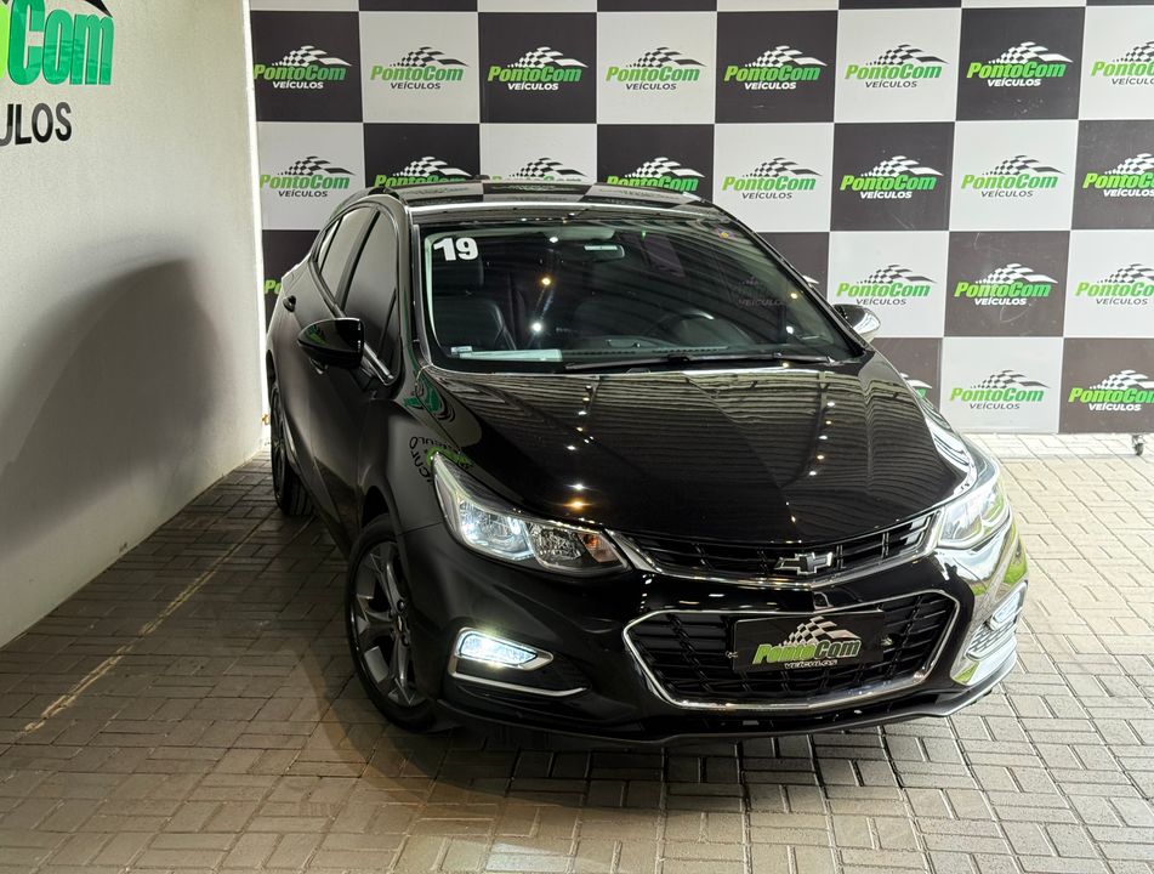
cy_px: 437
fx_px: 1606
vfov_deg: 30.4
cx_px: 577
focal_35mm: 48
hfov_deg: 39.5
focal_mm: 6.76
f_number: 1.78
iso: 160
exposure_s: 1/106
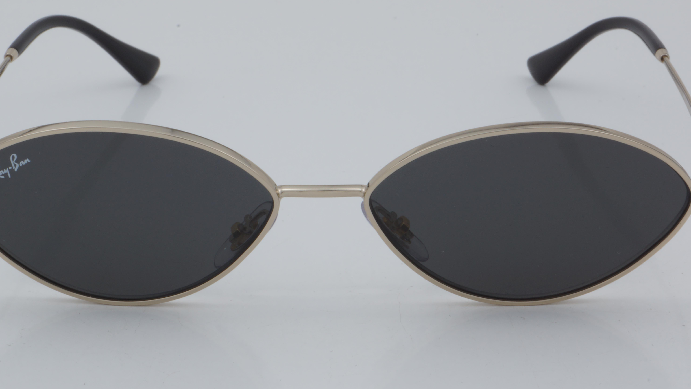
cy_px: 177
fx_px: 1843
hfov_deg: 21.2
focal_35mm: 101
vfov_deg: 12.0
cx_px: 326
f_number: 32
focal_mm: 55
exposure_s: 1/4
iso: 100
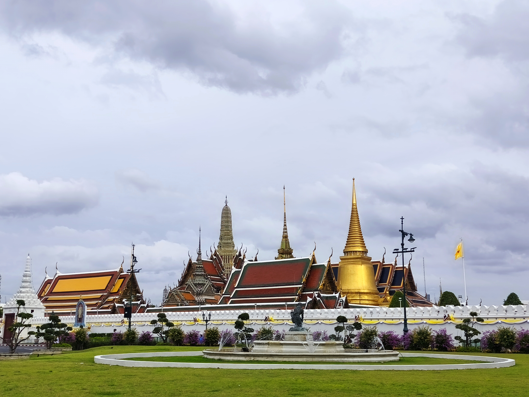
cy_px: 198
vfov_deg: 36.8
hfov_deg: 47.9
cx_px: 264
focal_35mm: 39
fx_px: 596
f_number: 1.65
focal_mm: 6.18
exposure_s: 1/492
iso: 50
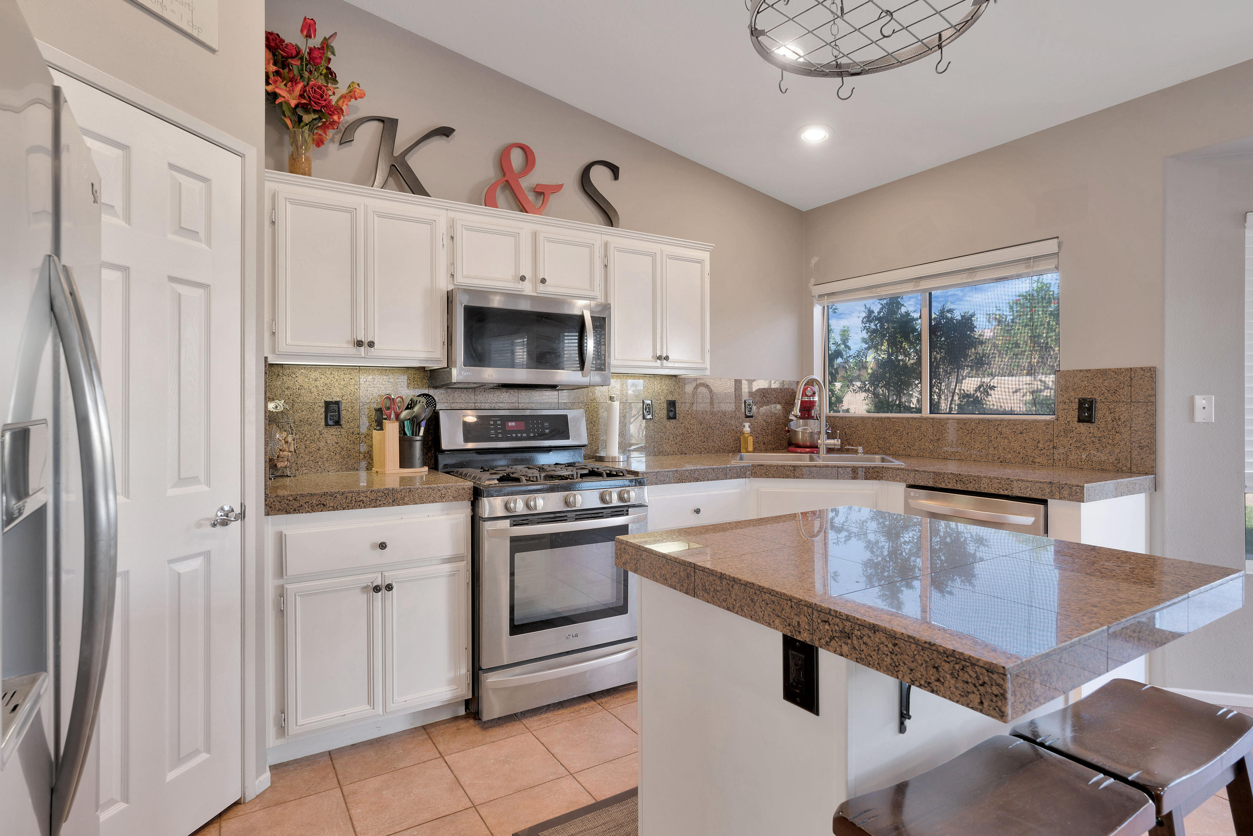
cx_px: 626
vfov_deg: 67.4
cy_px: 418
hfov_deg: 90.0
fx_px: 627
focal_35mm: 18
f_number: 9
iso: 100
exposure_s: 1/2.5
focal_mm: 18
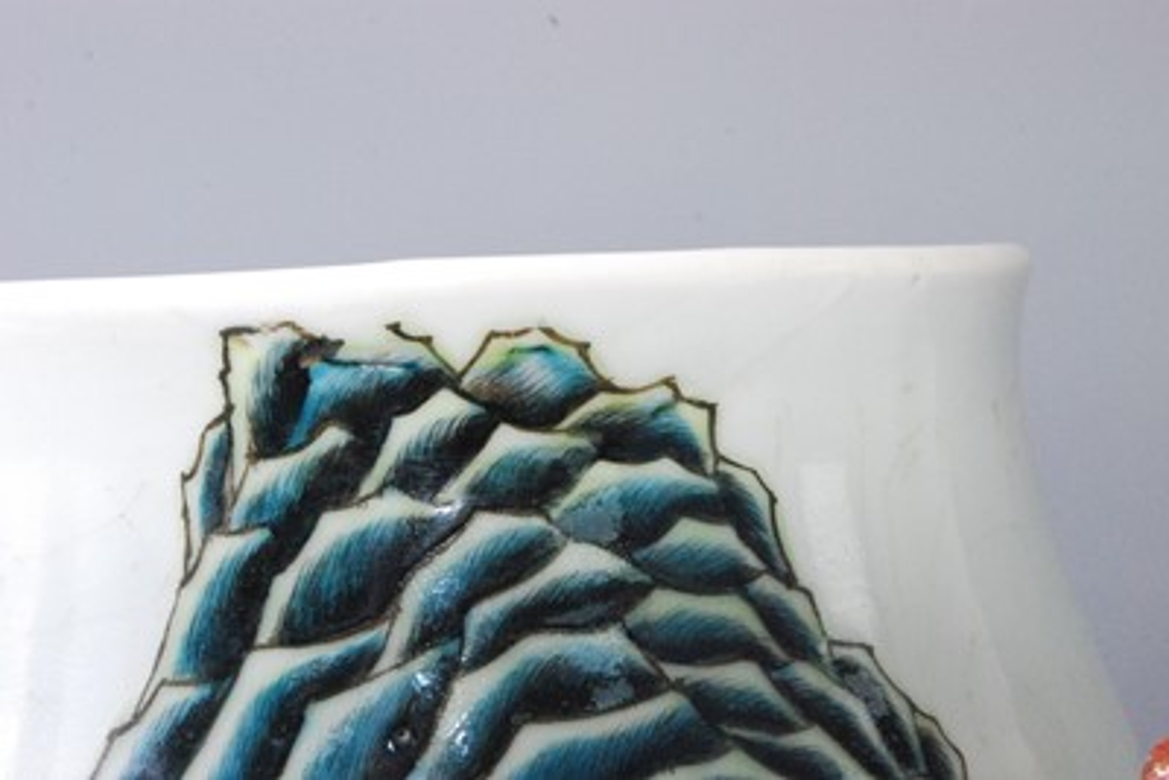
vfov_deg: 19.7
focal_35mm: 69
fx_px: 2241
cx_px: 584
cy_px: 390
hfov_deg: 29.2
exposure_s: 1/125
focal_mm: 46
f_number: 20
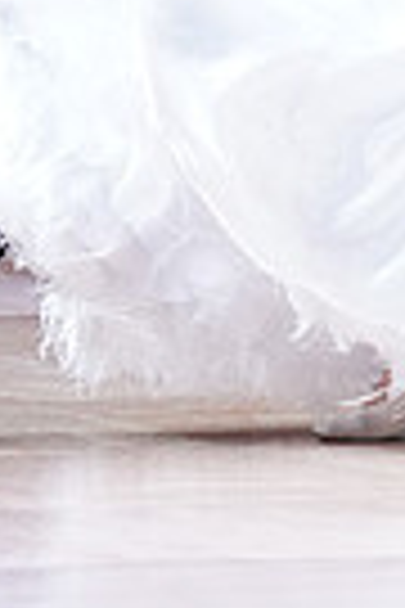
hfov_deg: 1.6
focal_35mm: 860
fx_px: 14511
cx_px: 344
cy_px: -351
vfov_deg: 2.4
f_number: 2.8
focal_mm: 200
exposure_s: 1/500
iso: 1250
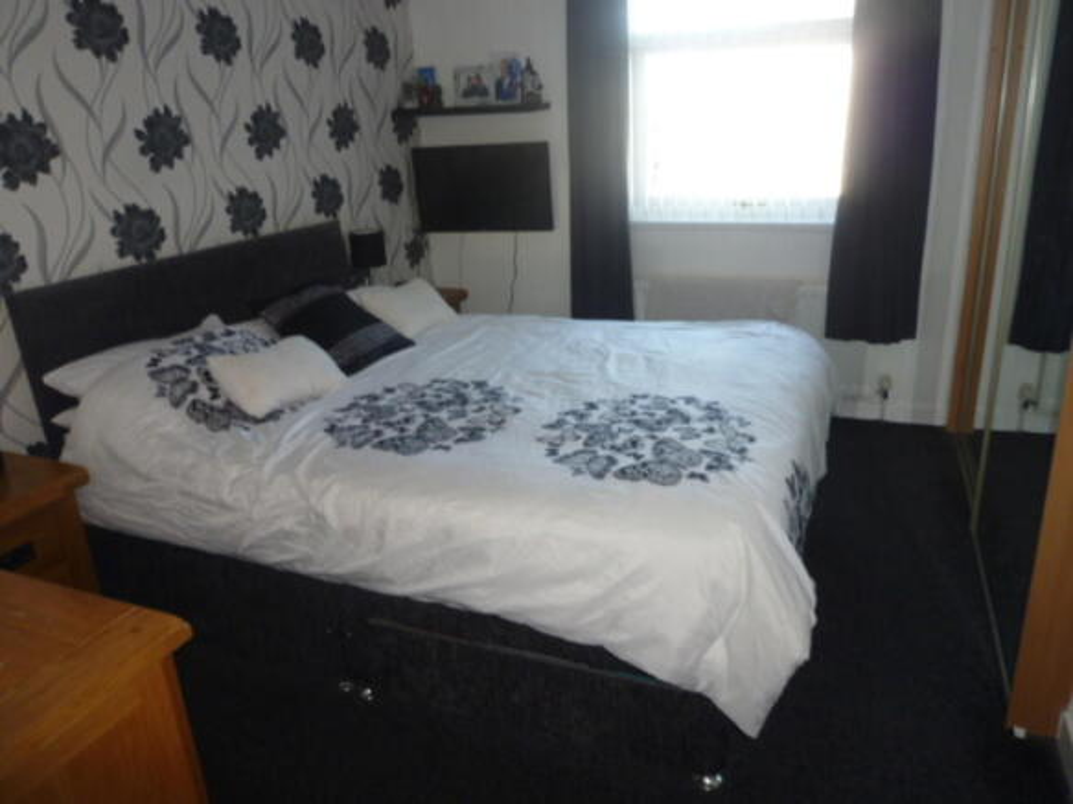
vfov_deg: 54.9
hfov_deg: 69.4
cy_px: 402
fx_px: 775
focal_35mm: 25
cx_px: 536
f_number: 2.8
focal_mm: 4.5
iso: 100
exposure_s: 1/30
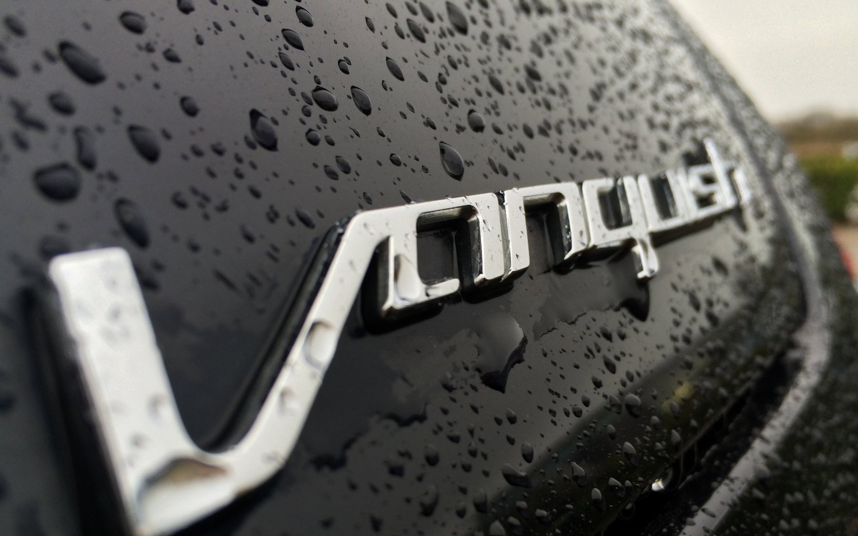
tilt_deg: -11.2
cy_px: 323
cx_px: 429
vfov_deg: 40.4
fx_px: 725
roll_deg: +4.2
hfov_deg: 61.2
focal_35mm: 31
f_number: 2.2
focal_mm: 4.15
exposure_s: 1/50
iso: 40
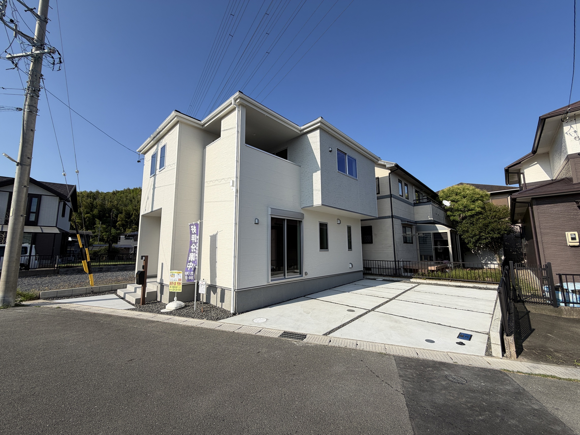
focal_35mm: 14
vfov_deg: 85.7
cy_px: 218
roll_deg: +0.7
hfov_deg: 102.1
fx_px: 235
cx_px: 290
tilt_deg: +7.7
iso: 20
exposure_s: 1/942
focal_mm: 2.22
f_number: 2.2
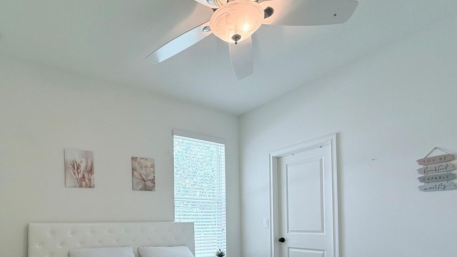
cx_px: 172
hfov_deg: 79.7
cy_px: 220
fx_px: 267
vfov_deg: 47.5
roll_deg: +0.6
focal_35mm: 22
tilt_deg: +0.9
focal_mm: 2.22
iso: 125
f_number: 2.2
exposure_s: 1/120
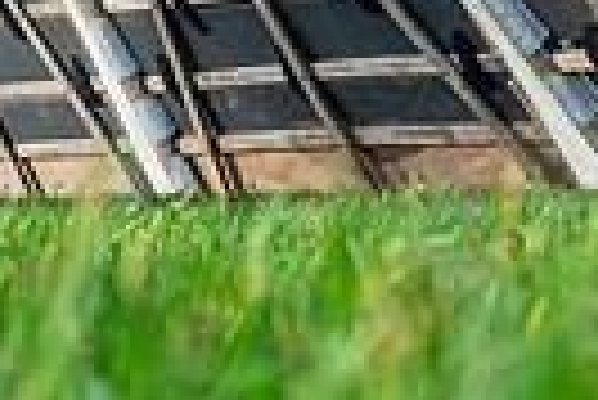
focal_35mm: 159
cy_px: -611
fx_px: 2644
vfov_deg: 7.9
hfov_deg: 12.2
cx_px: -325
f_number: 5
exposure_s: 1/3200
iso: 800
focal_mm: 24
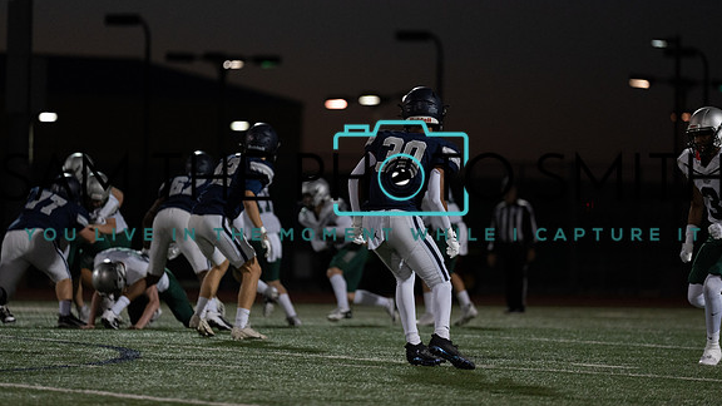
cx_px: 362
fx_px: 4040
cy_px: 180
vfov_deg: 5.8
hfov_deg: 10.2
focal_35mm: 211
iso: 3200
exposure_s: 1/1000
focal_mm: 200
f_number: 2.8
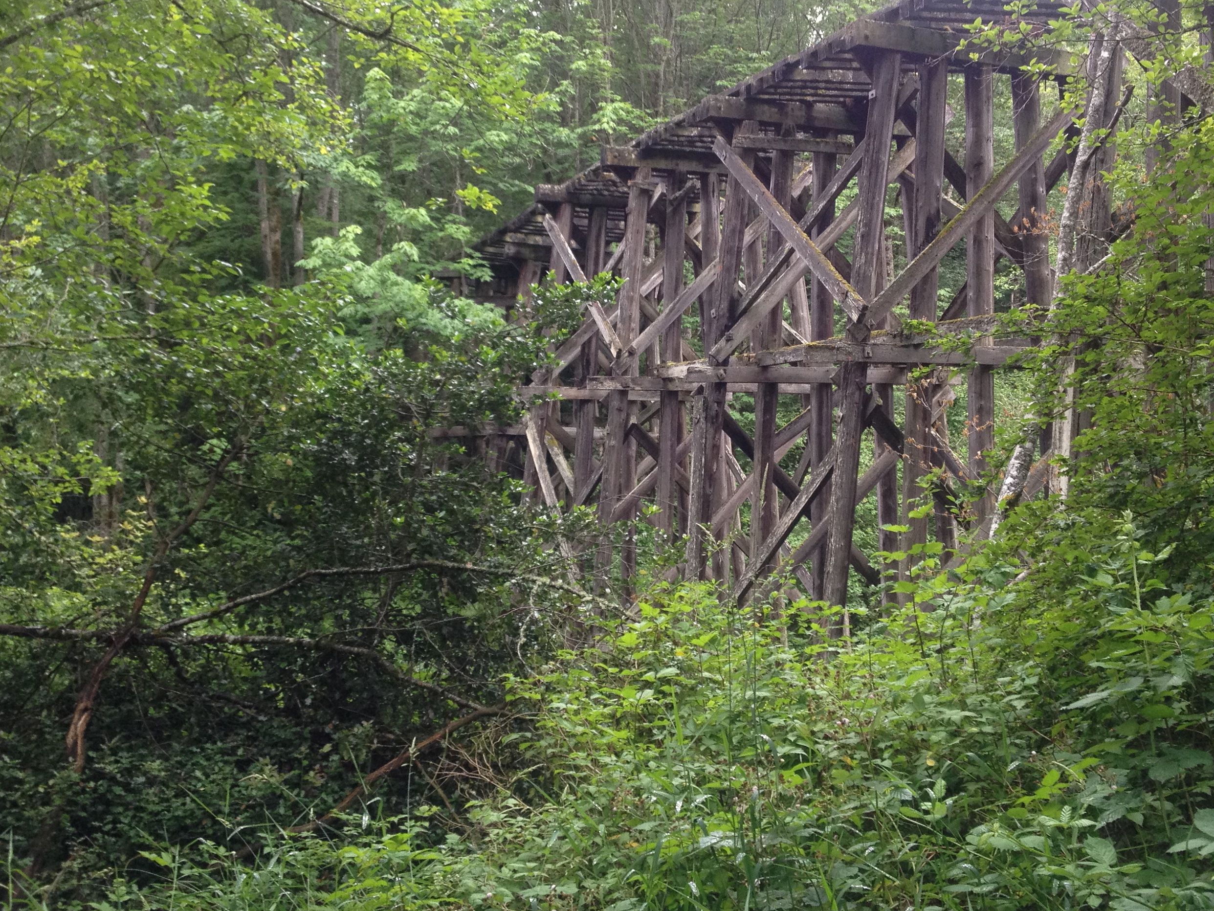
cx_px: 618
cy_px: 356
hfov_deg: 41.2
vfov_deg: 31.4
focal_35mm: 46
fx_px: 1613
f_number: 2.4
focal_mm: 4.28
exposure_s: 1/120
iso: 80
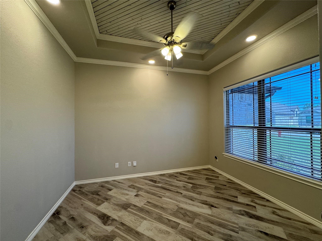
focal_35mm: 14
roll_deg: -0.5
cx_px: 161
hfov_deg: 102.1
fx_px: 130
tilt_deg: +1.3
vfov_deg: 85.7
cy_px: 120
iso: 200
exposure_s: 1/120
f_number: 2.2
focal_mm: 2.22
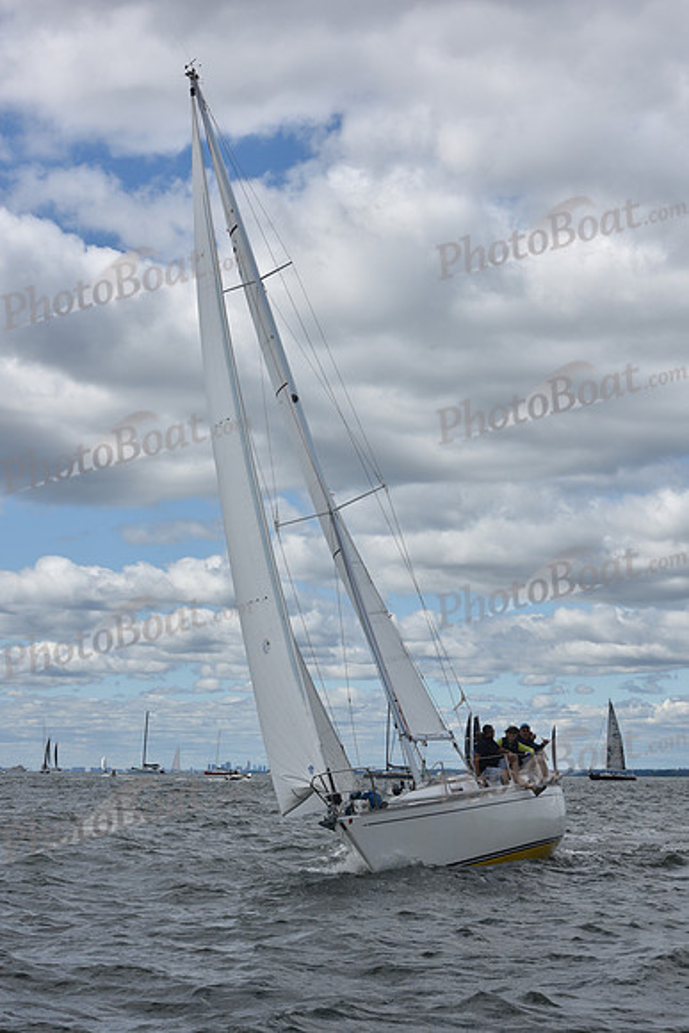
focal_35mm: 70
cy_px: 516
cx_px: 344
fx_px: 2008
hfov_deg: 19.5
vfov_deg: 28.8
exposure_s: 1/800
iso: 250
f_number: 10
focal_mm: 70
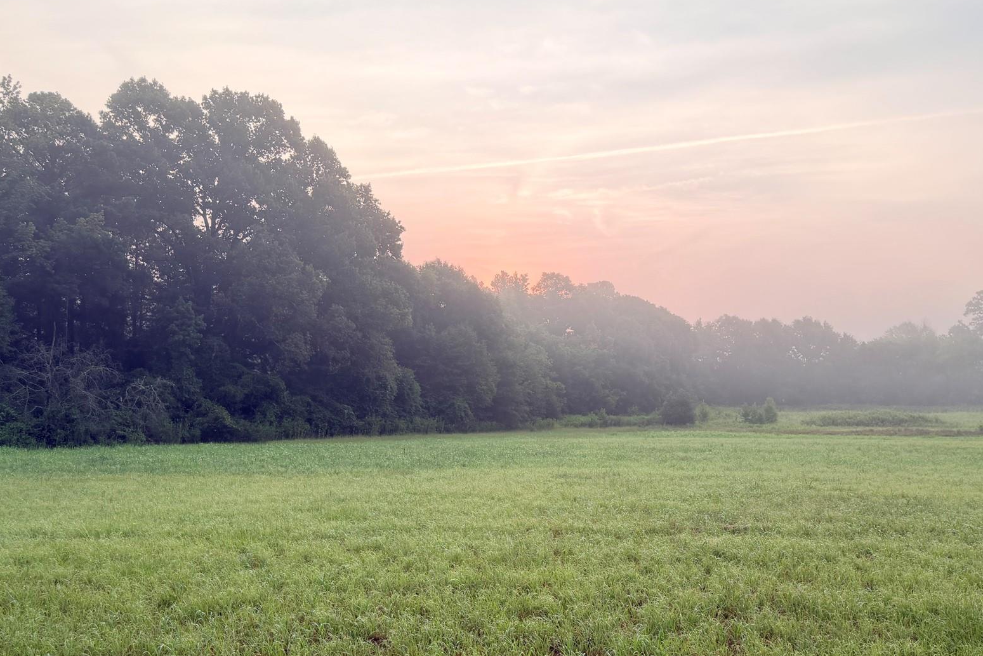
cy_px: 356
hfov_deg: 56.7
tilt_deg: +1.4
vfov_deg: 39.9
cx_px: 598
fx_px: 901
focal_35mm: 33
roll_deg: +0.7
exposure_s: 1/551
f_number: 1.78
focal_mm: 6.76
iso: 100
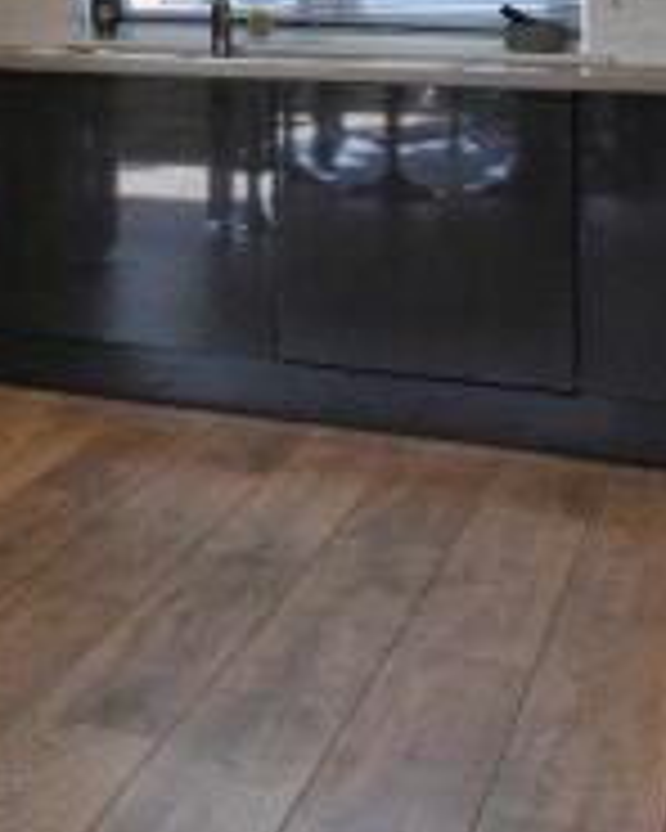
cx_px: -1192
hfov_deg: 12.0
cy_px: -79
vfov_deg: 21.8
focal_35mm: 83
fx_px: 2045
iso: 2000
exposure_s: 1/250
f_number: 9
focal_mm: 16
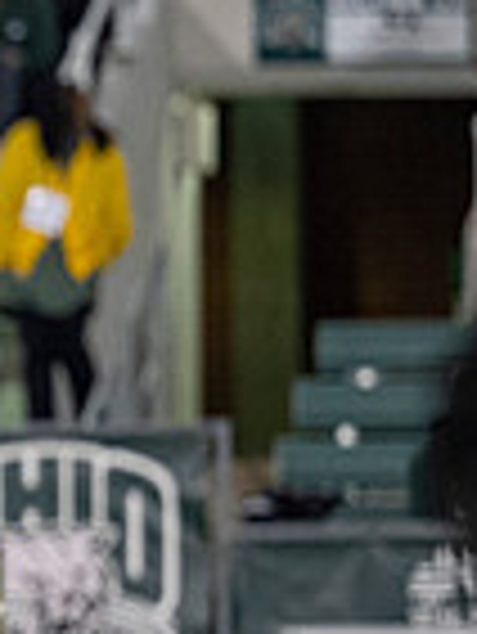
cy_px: 486
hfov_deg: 1.7
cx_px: -756
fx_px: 15722
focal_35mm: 857
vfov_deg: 2.3
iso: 800
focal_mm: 145
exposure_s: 1/500
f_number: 2.8
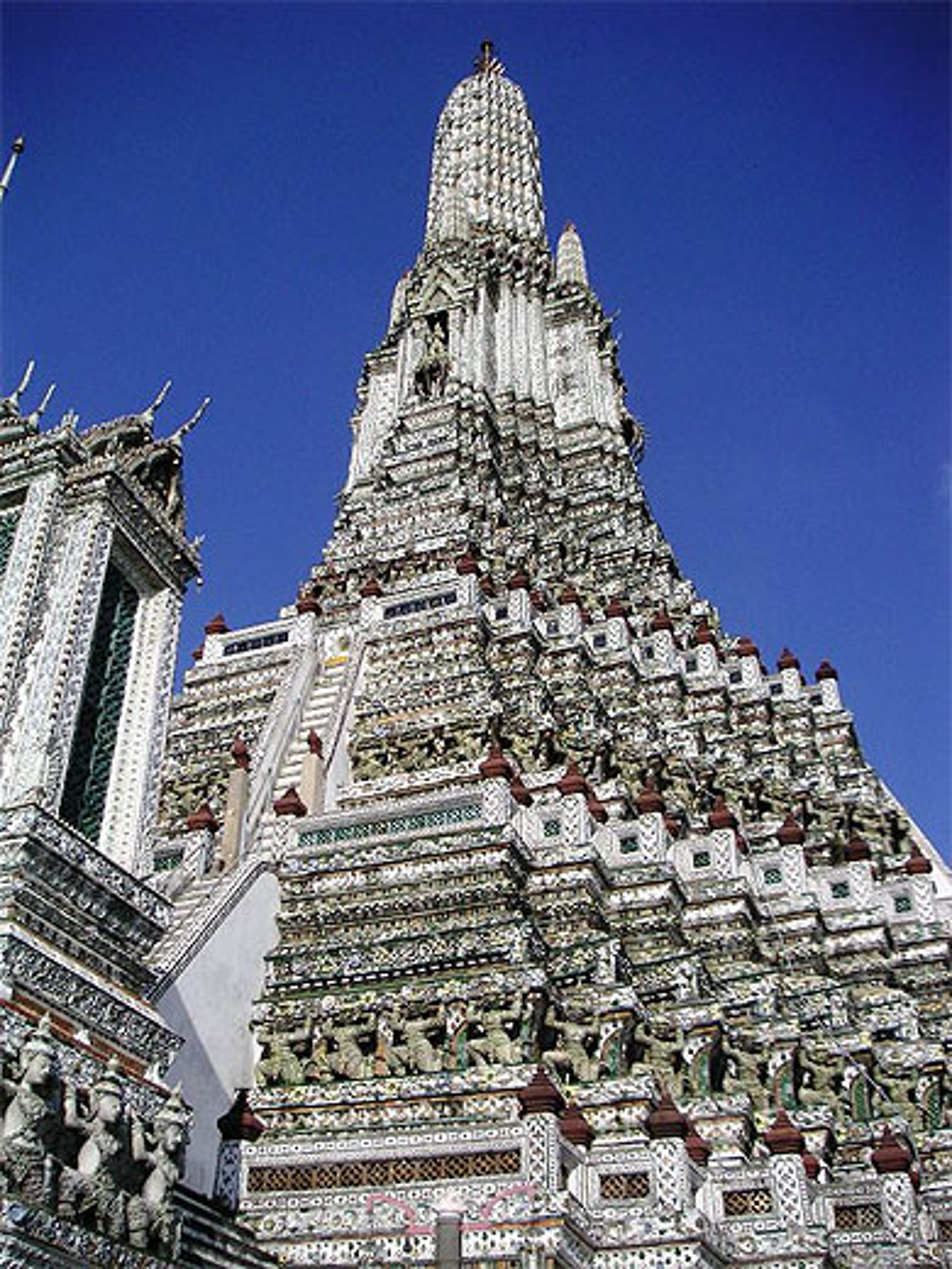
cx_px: 476
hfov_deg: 38.7
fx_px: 1357
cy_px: 634
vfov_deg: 50.1
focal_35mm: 37
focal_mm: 5.7
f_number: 6.7
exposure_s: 1/350
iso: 50
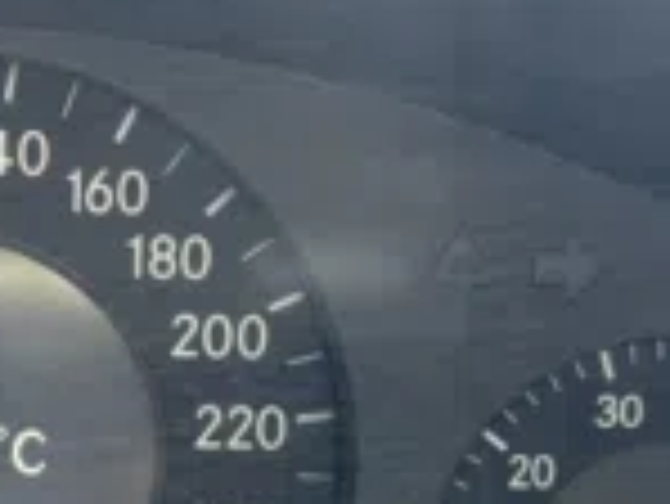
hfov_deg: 18.5
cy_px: 454
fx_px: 1995
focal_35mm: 103
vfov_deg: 14.2
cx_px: -13
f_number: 1.78
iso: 200
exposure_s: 1/115
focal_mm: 6.76
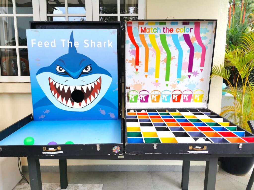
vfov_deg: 51.4
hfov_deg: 65.3
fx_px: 198
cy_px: 95
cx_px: 127
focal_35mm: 27
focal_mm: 5.56
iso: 50
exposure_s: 1/584
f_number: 1.6
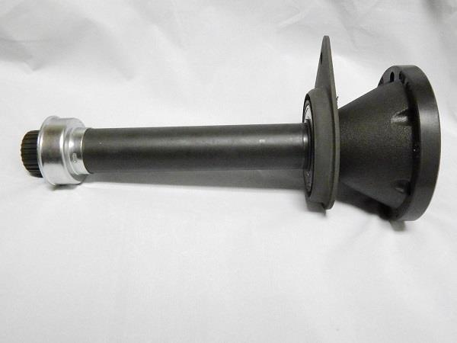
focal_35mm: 31
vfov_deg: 45.4
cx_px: 228
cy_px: 172
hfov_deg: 58.4
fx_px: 409
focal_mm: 5.6
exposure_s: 1/100
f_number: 3.2
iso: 3200
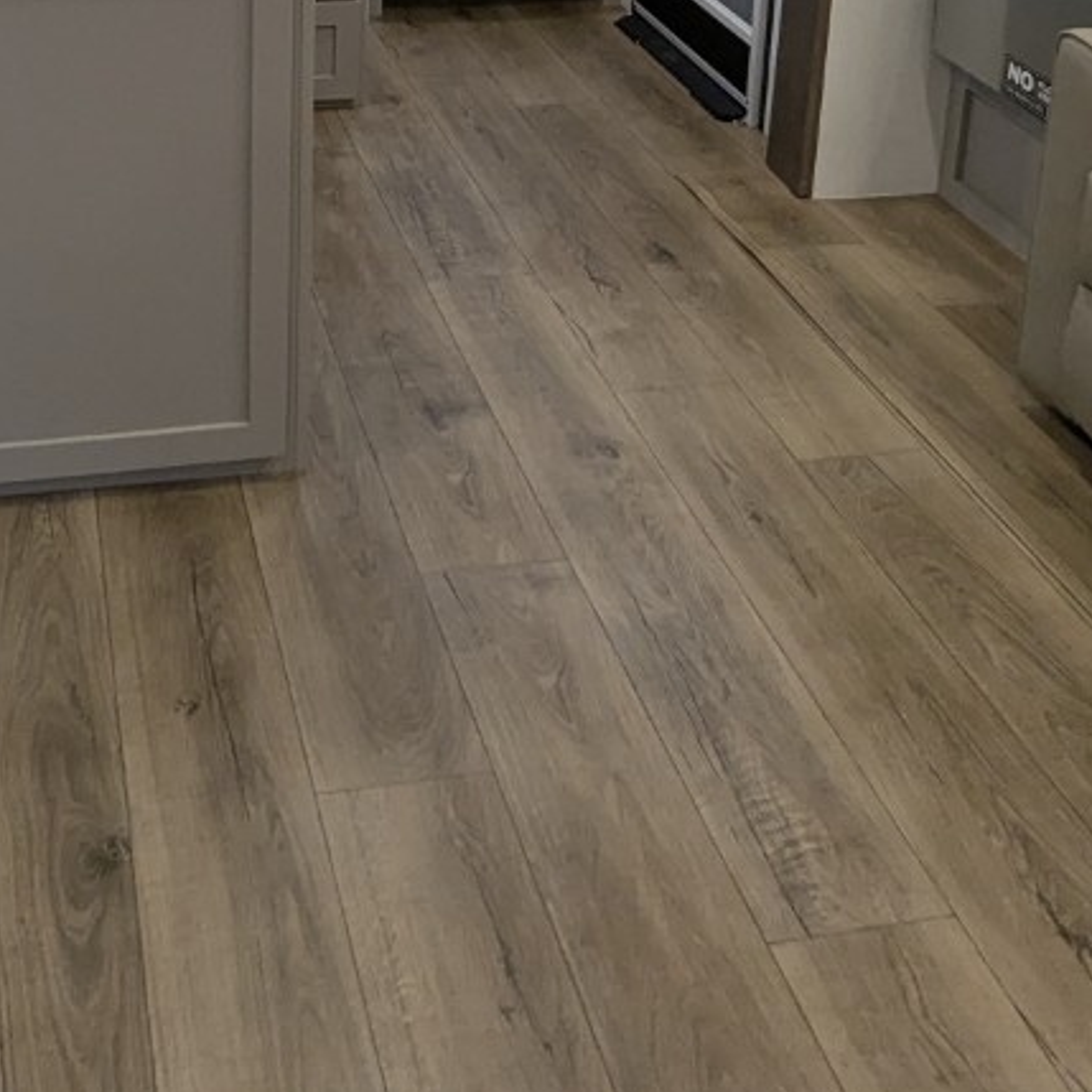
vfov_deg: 31.5
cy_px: -183
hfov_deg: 36.1
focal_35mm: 46
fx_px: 1642
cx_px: 302
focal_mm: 2.35
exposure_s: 1/124
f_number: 2.2
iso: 207
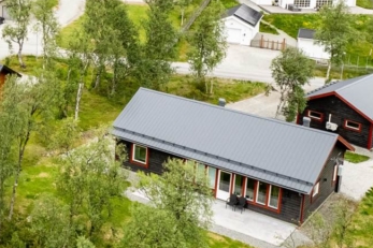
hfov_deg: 28.0
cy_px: 6
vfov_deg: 20.3
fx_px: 673
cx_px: -45
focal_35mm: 65
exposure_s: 1/2500
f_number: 2.8
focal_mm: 8.38
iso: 100
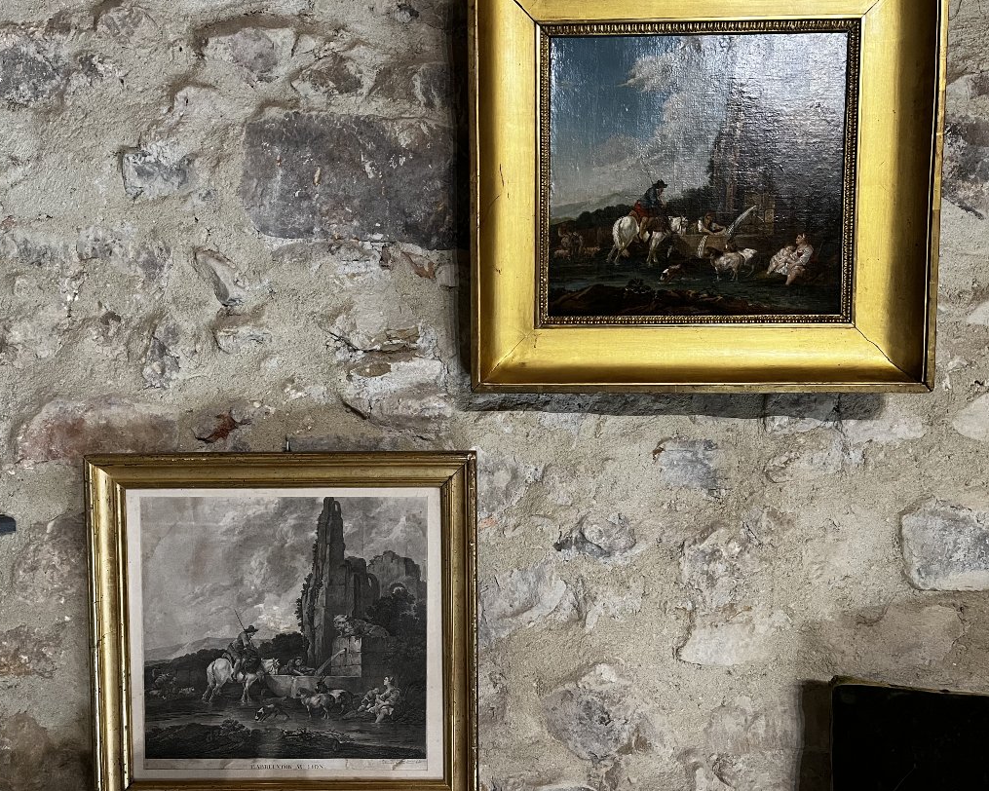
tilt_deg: -4.1
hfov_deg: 58.8
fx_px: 878
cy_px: 405
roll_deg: -0.9
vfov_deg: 48.5
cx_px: 508
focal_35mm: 30
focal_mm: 5.1
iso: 320
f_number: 1.6
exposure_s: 1/50
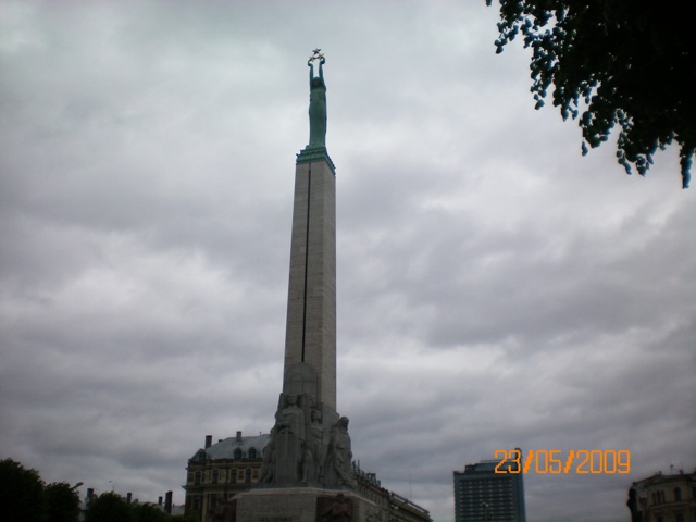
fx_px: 764
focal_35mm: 38
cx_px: 348
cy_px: 261
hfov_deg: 49.0
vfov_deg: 37.7
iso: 64
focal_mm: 6.3
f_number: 3.1
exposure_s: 1/640
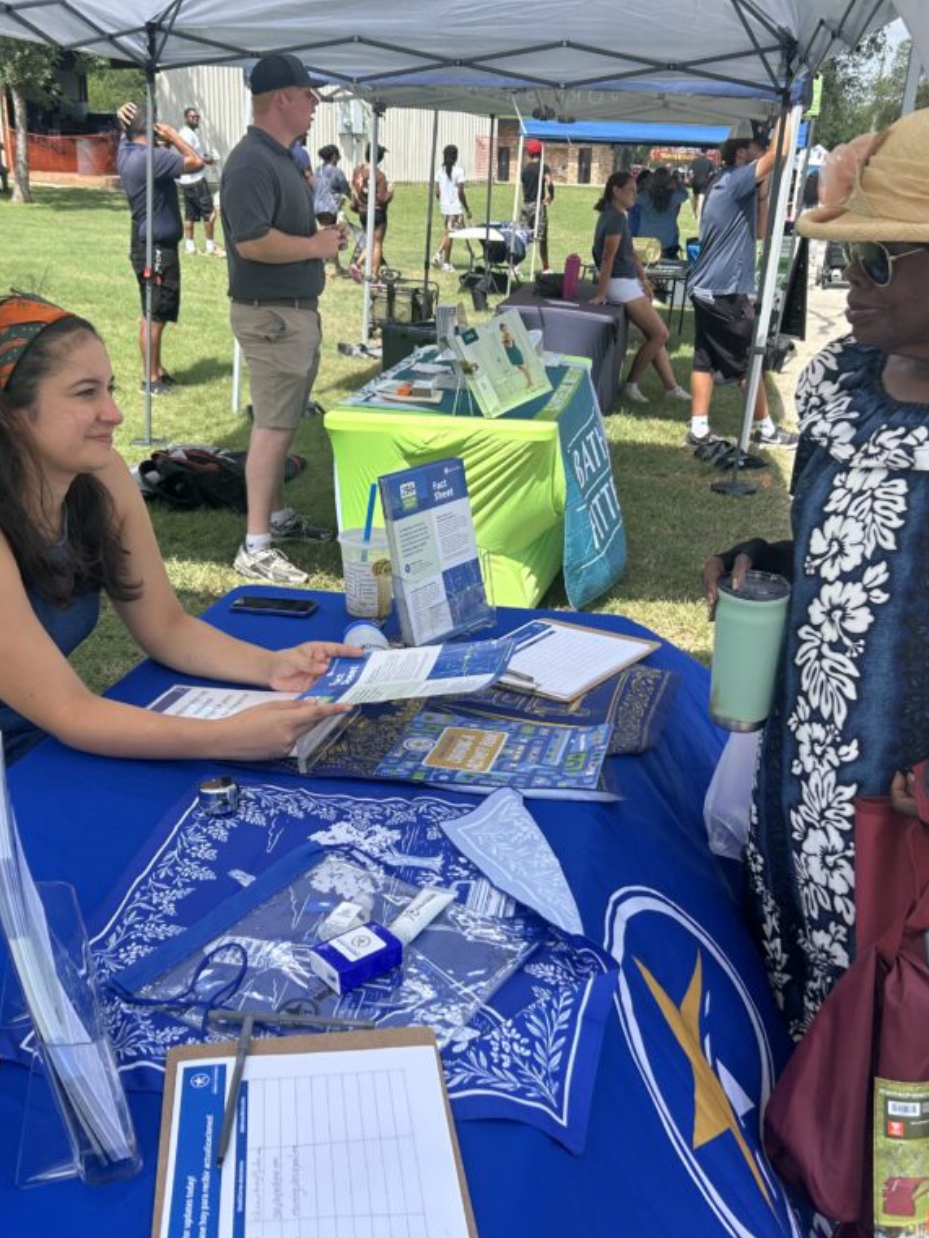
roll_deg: -0.9
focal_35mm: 35
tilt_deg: -20.5
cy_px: 621
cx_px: 436
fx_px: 1252
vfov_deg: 52.6
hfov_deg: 40.7
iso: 50
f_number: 1.5
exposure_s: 1/1869
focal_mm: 5.7
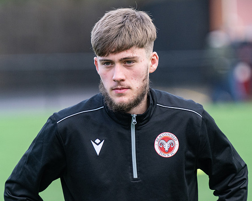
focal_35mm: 404
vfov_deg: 3.8
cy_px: 96
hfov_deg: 4.8
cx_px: 115
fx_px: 3016
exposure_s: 1/1250
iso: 800
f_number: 4
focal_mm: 230
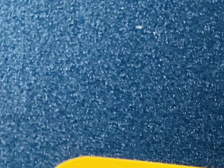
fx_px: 815
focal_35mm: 126
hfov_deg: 14.8
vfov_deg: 10.8
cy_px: 332
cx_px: 304
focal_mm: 3
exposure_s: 1/50
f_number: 1.8
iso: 64
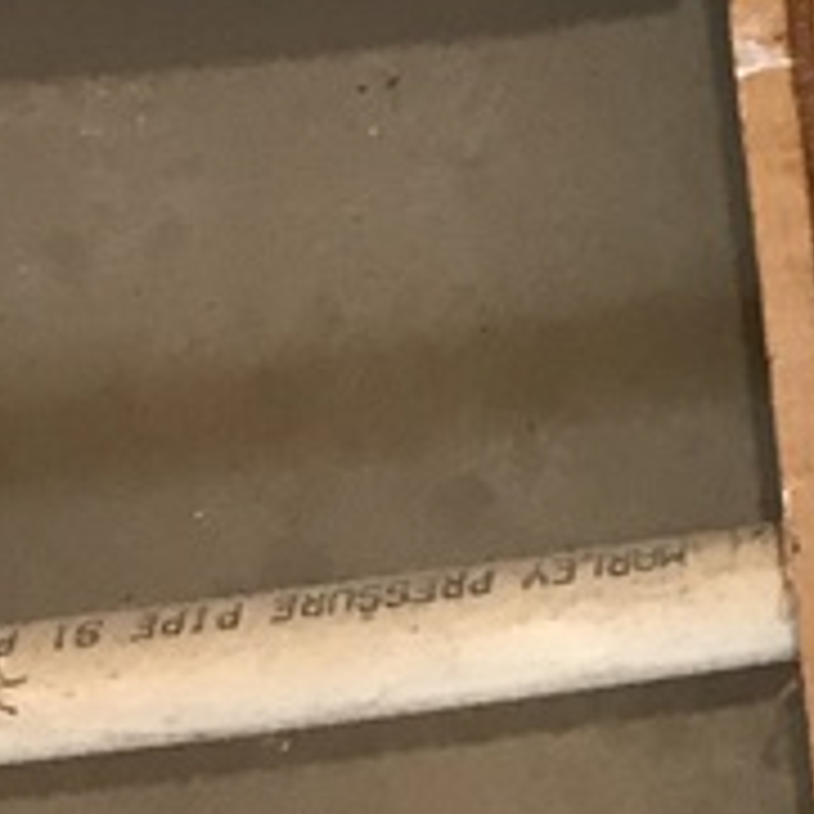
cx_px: 1700
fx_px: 3725
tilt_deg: -13.8
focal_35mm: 140
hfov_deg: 11.2
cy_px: -1358
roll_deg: +1.7
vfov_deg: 10.2
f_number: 1.8
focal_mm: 3.99
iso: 50
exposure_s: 1/17
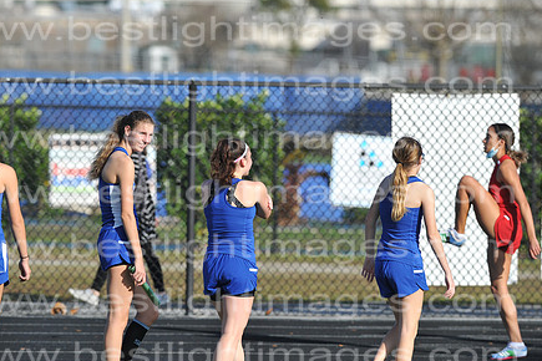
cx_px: 235
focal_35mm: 400
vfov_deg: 3.4
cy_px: 222
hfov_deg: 5.2
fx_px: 6022
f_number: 4.5
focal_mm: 300
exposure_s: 1/3200
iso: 320
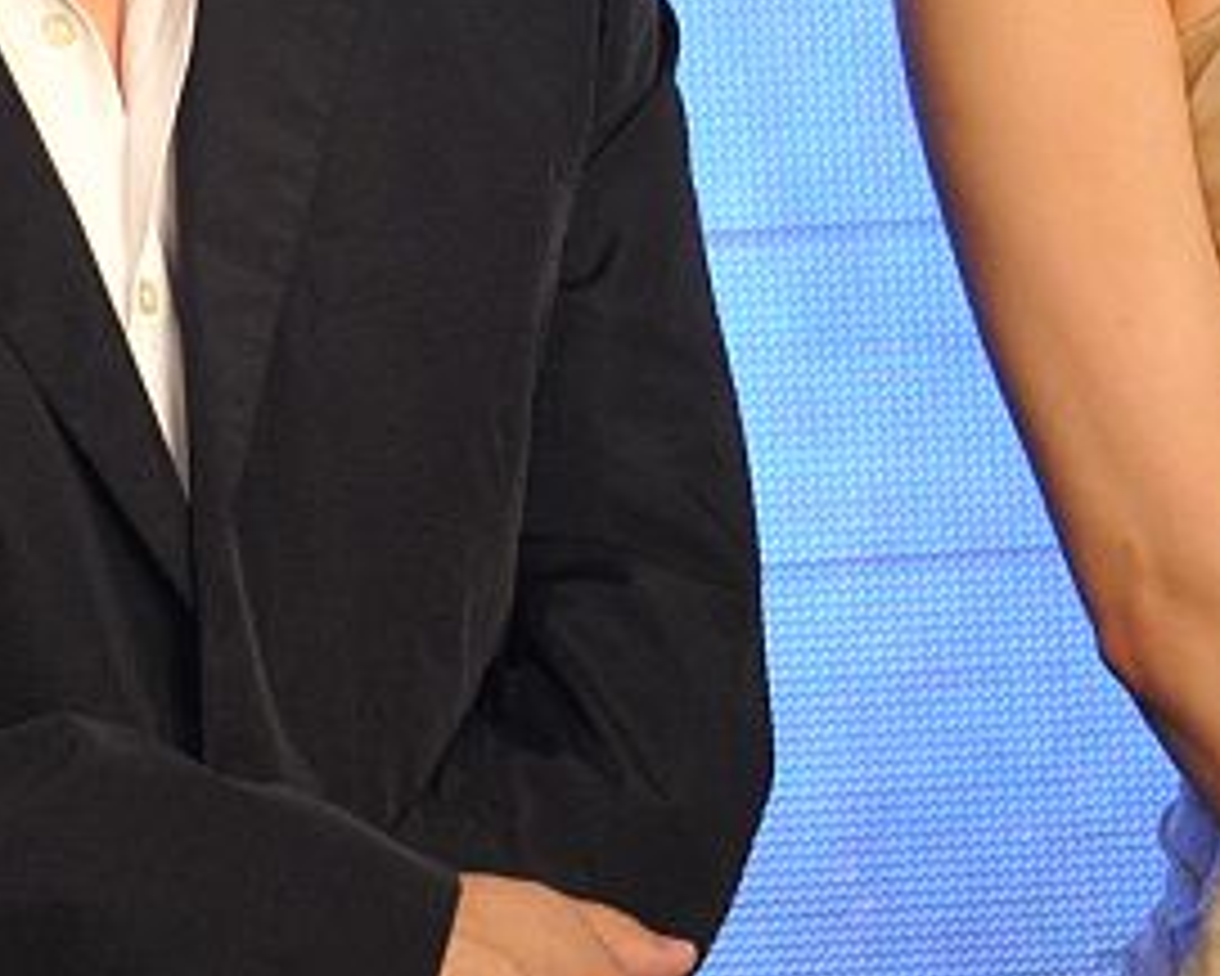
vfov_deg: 2.4
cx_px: -189
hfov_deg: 3.0
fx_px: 23225
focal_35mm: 643
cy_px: 43
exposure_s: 1/200
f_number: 7.1
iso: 3200
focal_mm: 155
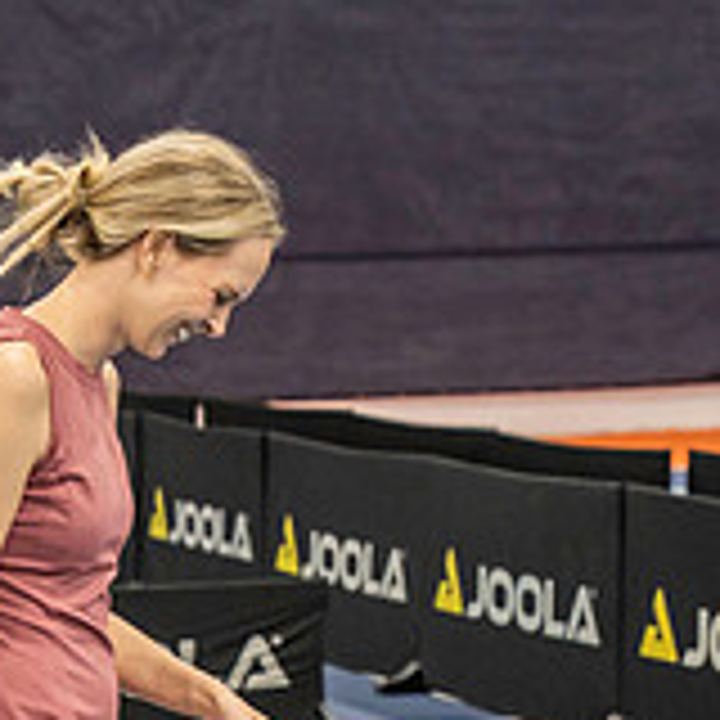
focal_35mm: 158
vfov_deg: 10.8
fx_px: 3718
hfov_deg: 11.0
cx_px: 108
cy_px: 896
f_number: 4
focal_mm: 66
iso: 5000
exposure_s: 1/400
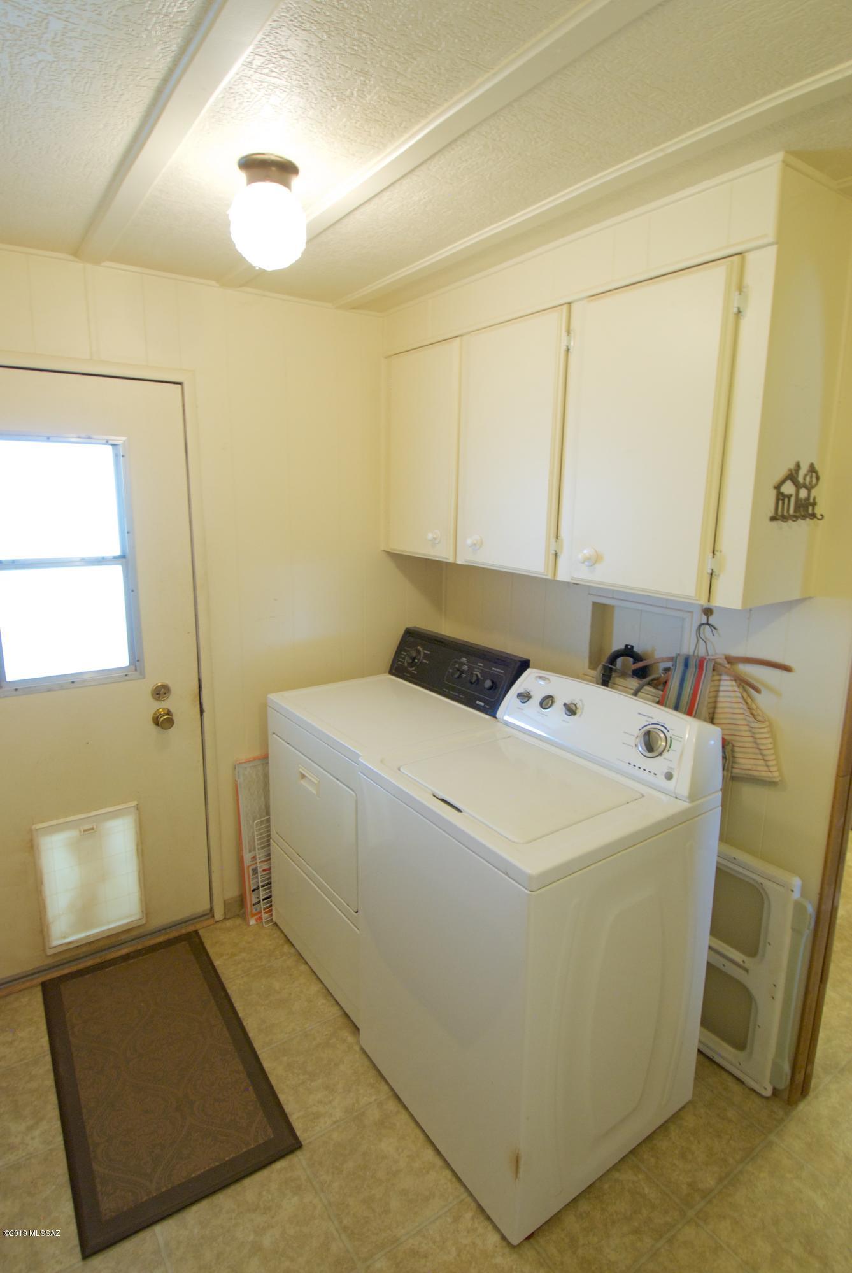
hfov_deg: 67.5
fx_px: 637
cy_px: 636
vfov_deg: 89.9
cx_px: 426
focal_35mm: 18
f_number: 9
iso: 400
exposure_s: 1/10
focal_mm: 12
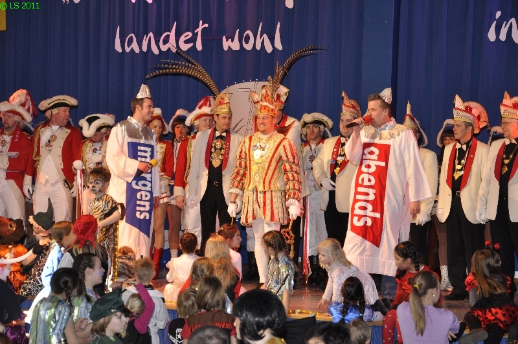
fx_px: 1509
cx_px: 259
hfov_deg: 19.5
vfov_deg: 13.0
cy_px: 172
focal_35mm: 105
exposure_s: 1/60
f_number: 5.3
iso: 400
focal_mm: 70
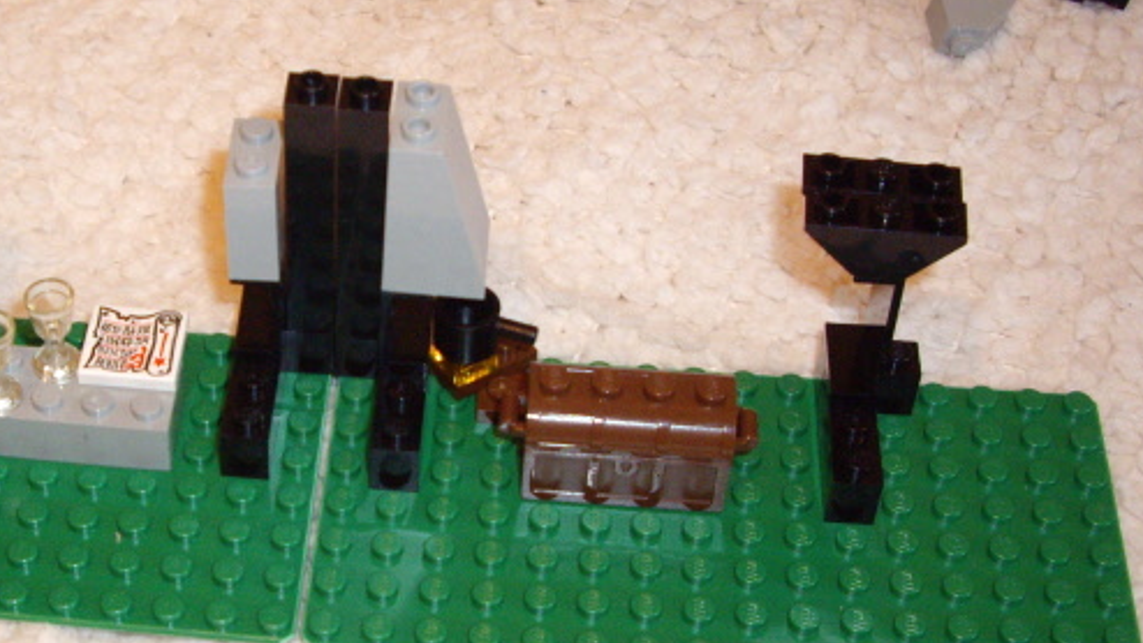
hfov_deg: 31.0
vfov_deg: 18.0
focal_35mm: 67
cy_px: 416
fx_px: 2031
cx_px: 322
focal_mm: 7.9
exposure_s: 1/40
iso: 400
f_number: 2.8
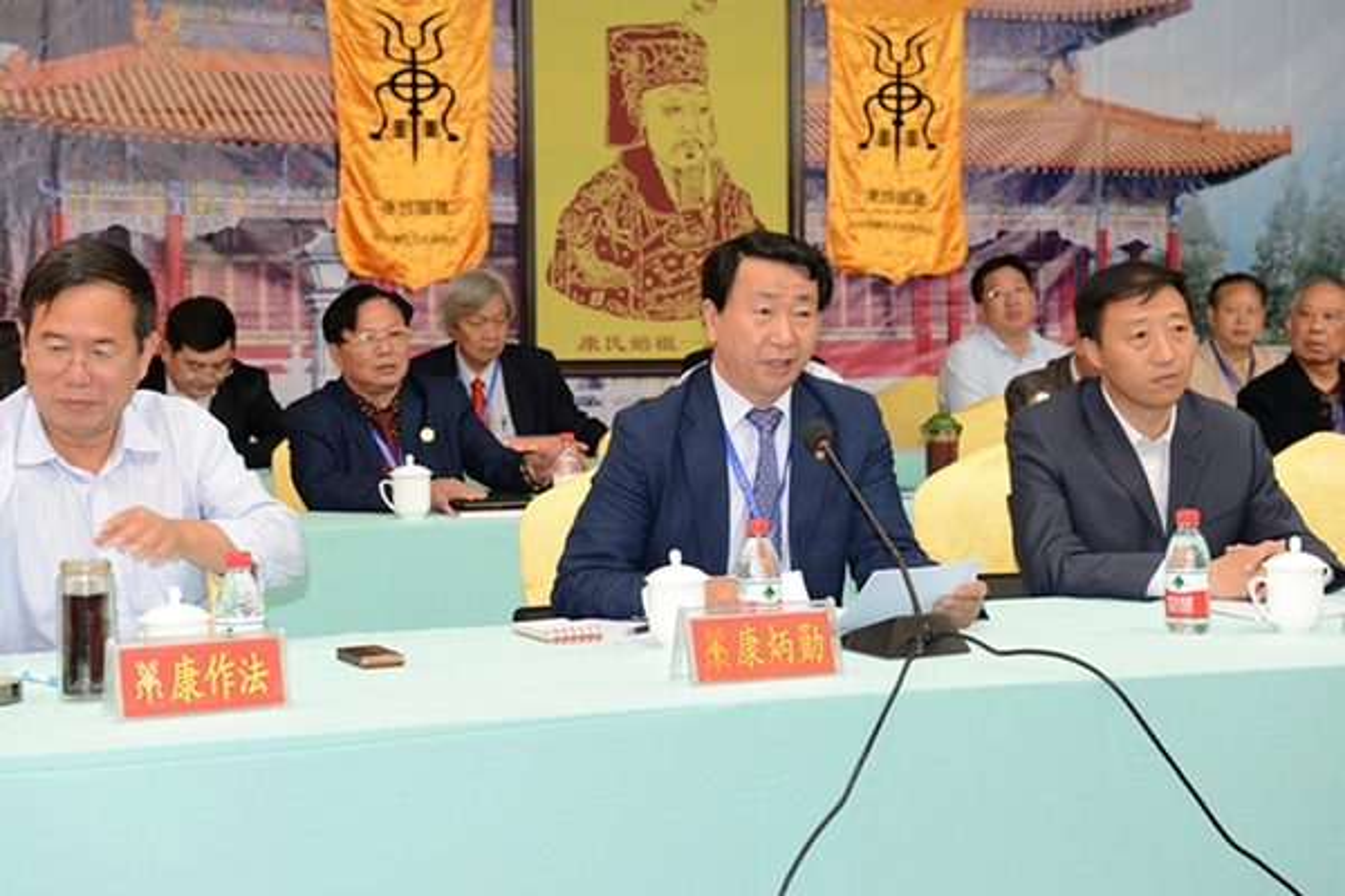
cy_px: 448
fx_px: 2466
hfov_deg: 30.5
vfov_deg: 20.6
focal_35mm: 66
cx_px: 672
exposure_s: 1/80
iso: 720
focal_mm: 66
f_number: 7.1
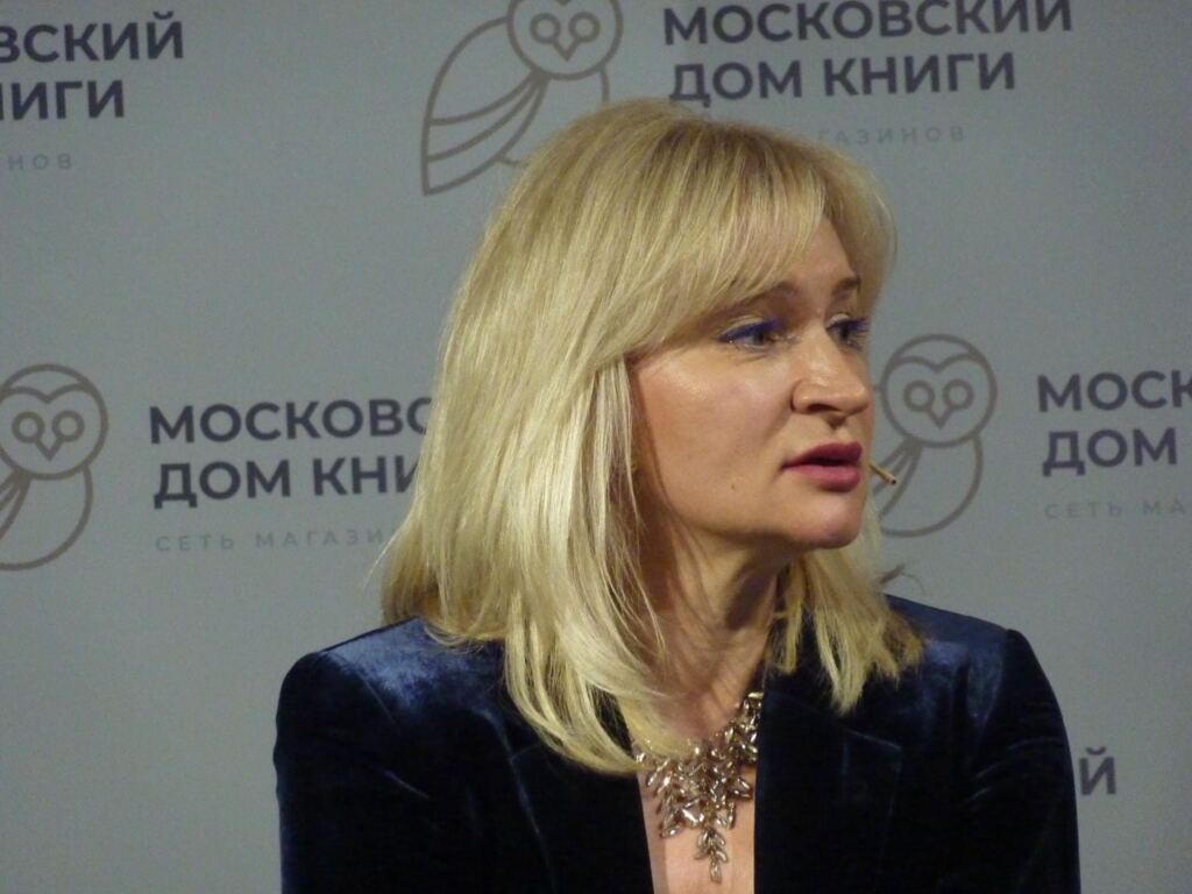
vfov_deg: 5.0
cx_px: 596
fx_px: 10330
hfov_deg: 6.6
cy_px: 447
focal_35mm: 300
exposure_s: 1/50
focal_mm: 49.2
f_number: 4.9
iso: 800
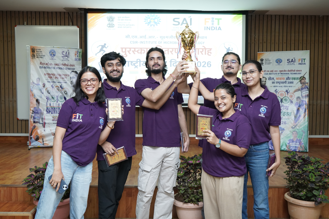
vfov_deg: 38.9
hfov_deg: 55.8
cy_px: 110
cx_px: 164
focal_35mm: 34
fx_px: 311
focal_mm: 34
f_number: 5.6
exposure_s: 1/80
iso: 4000
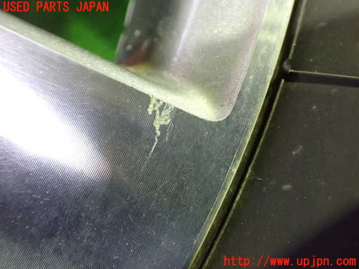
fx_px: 311
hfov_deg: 60.0
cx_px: 180
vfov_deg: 46.8
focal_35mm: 30
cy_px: 134
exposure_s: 1/30
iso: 1250
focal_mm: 5.4
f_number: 2.3
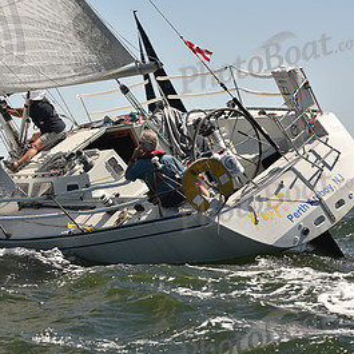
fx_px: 1504
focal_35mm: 130
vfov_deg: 13.4
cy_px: 148
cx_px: 111
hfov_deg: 13.4
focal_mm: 70
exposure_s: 1/1250
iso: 250
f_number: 4.5
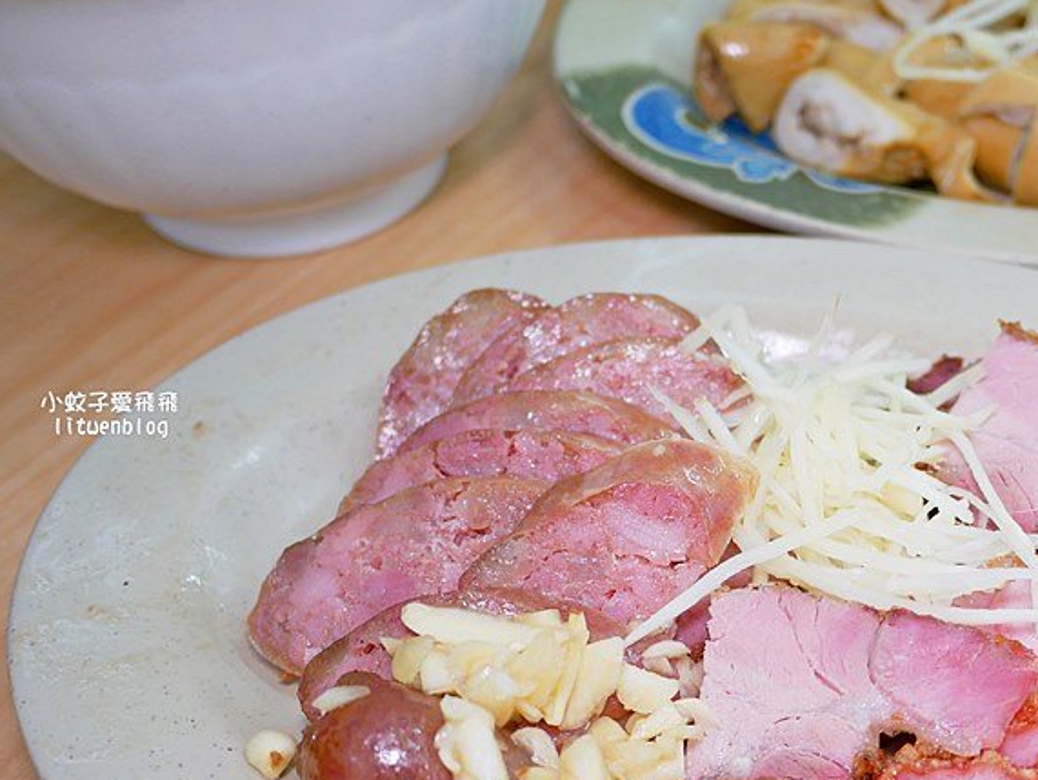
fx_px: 1470
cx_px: 840
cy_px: 588
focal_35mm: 49
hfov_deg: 37.4
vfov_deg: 29.2
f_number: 2.5
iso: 200
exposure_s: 1/80
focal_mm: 14
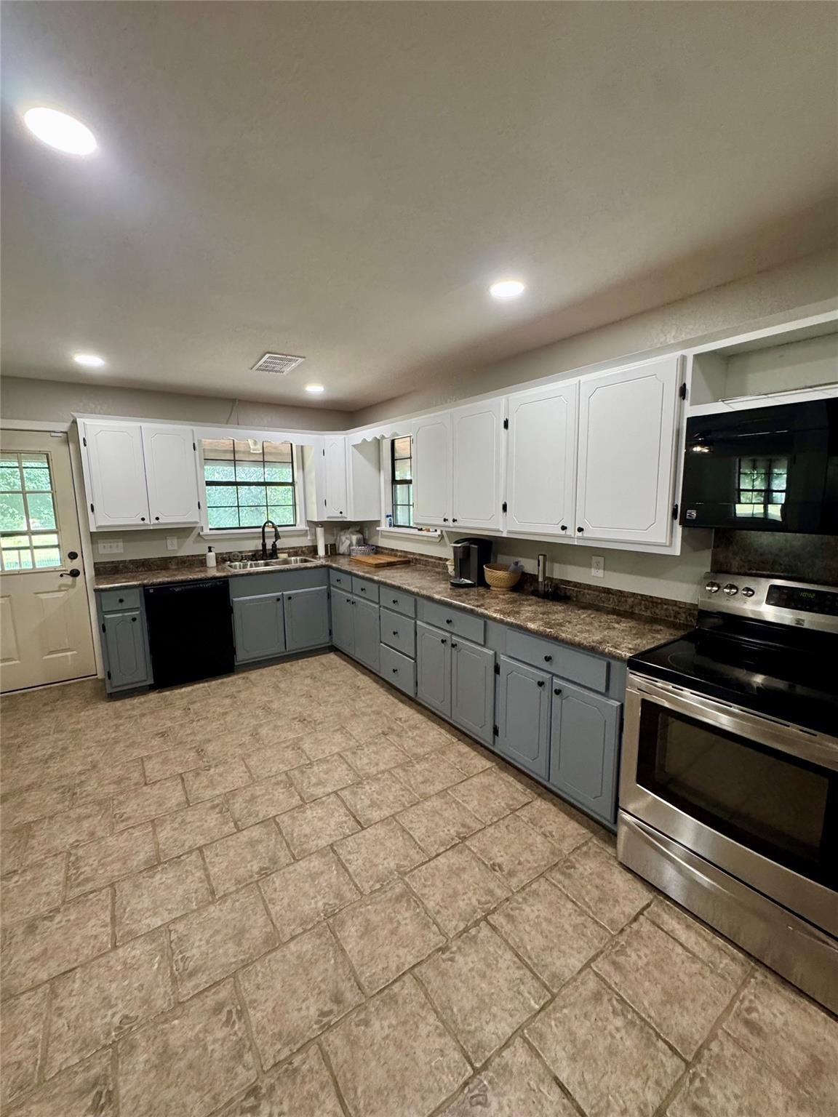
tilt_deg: -5.7
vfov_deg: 102.1
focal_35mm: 14
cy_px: 558
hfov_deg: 85.7
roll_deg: +0.0
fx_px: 452
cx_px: 419
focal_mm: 2.22
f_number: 2.2
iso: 250
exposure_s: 1/120
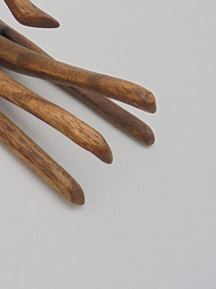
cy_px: 43
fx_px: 425
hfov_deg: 27.2
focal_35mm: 51
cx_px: 8
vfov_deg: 35.8
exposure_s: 1/50
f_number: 3.5
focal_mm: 4.6
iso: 100
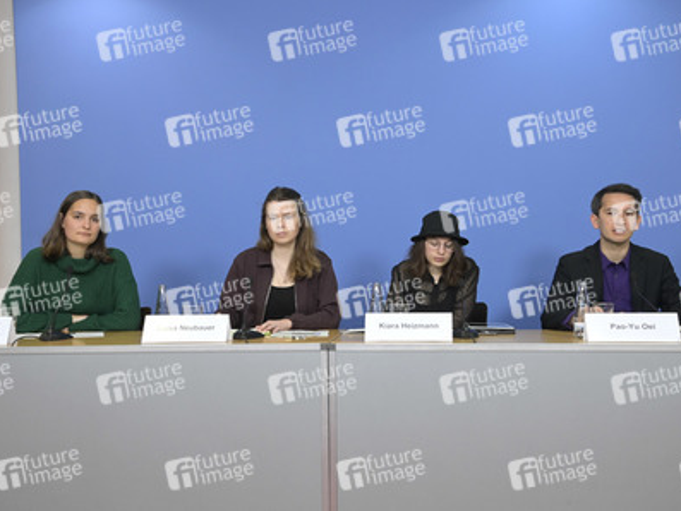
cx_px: 335
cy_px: 256
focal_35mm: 48
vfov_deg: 30.3
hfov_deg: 39.6
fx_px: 945
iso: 4000
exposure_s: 1/320
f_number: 6.3
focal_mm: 44
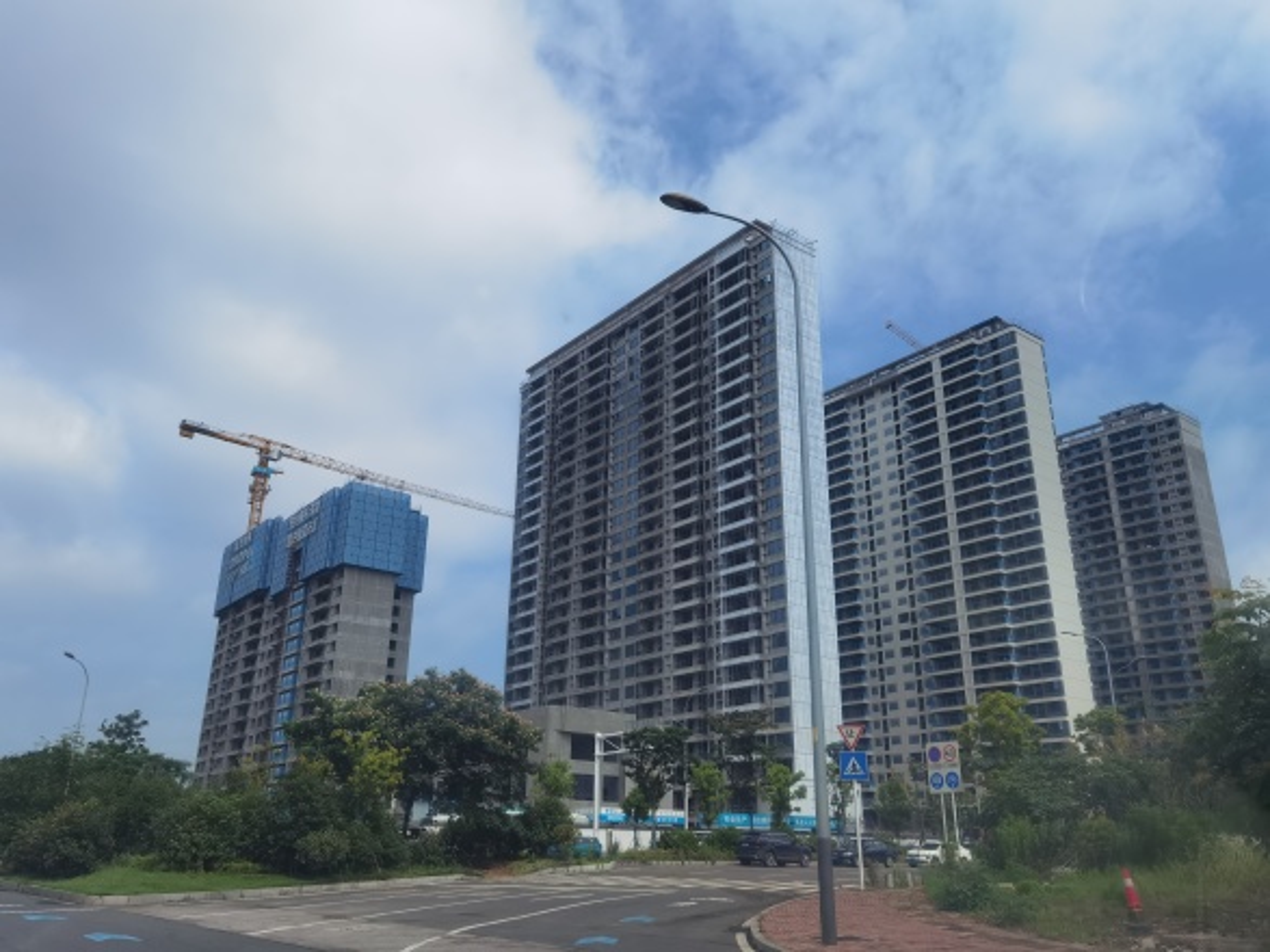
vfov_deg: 51.3
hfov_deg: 65.3
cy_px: 476
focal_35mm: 27
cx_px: 635
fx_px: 990
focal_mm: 6.71
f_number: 1.9
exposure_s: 1/5263
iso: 50
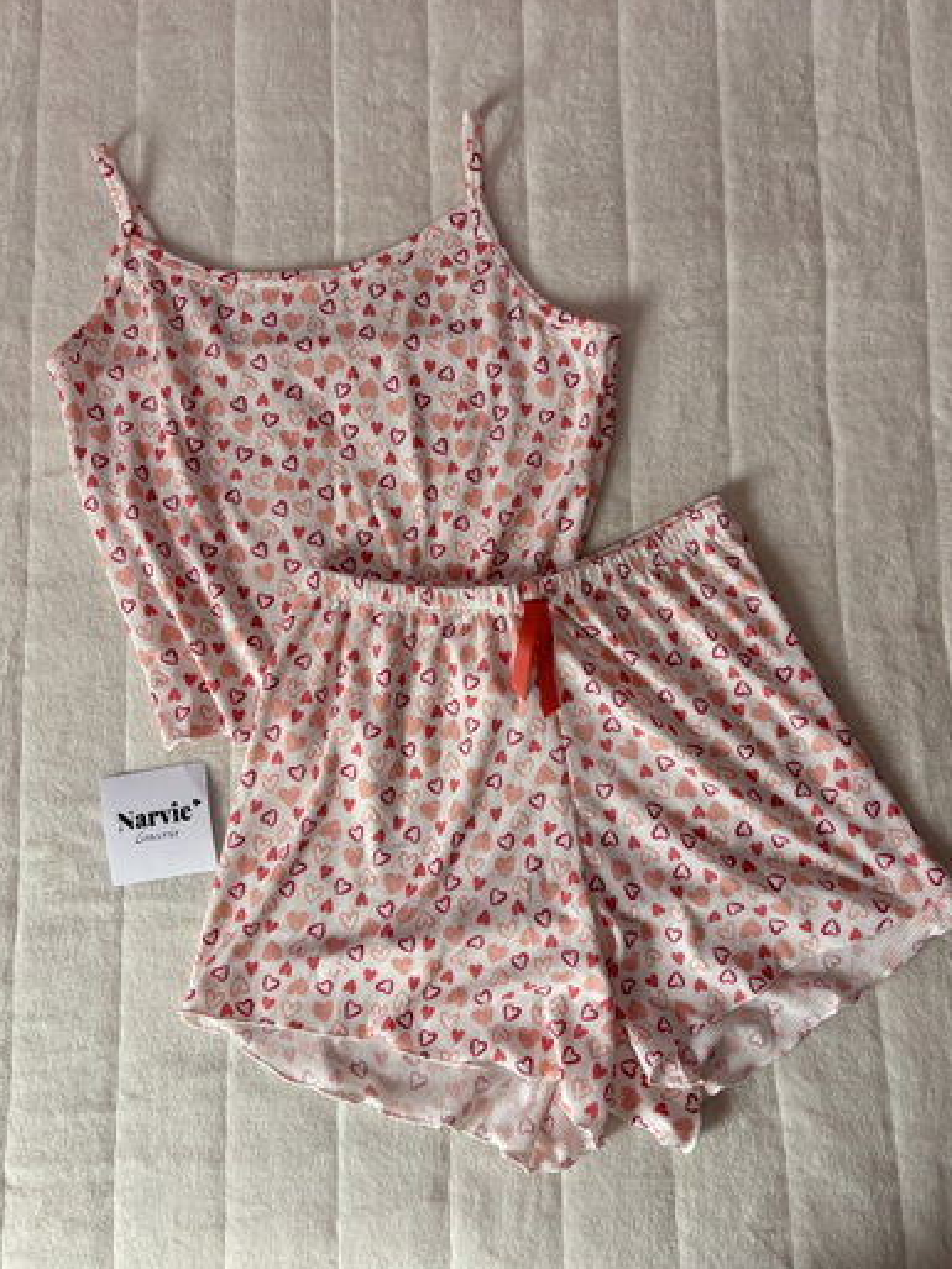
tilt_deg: -83.4
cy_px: 627
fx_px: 990
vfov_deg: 65.3
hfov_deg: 51.4
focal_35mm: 27
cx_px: 465
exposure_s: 1/138
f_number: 1.6
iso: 64
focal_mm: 5.96
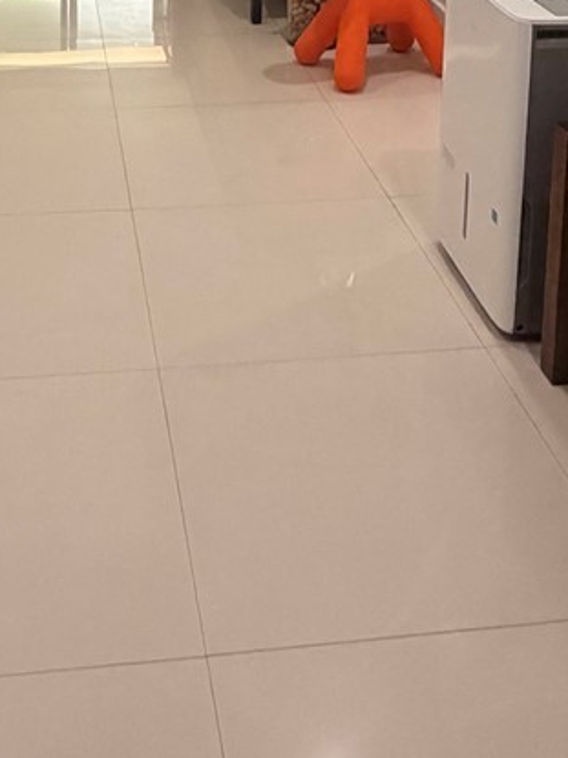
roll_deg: -1.5
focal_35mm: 54
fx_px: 1182
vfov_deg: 29.8
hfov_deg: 26.9
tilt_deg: -8.0
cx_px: 195
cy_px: -181
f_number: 2.2
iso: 320
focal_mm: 2.22
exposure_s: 1/120
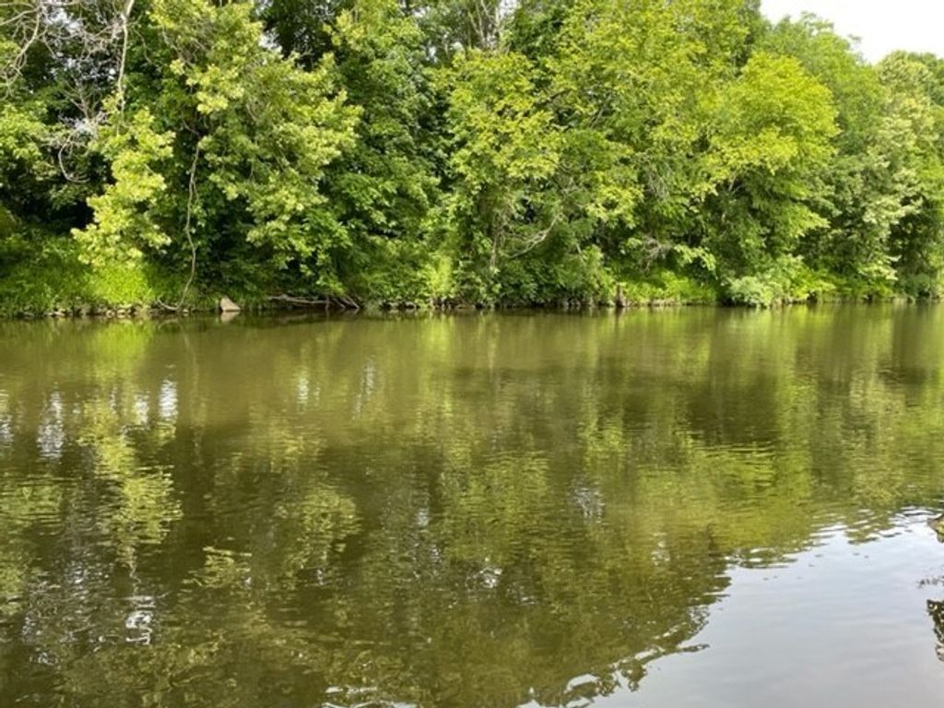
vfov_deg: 53.1
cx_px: 472
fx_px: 709
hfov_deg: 67.3
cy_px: 354
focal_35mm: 26
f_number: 1.6
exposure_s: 1/324
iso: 32
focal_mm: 4.2
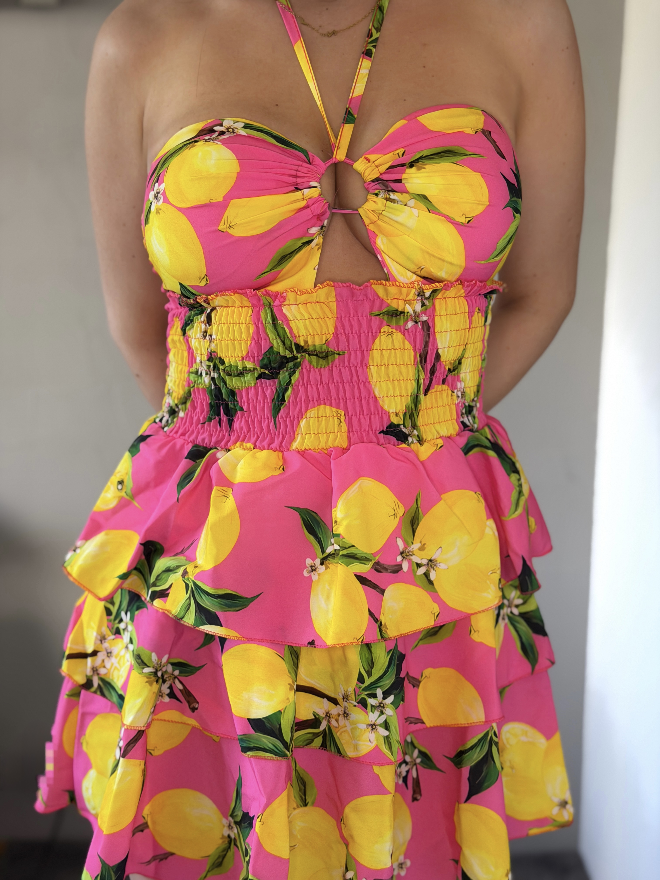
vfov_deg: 39.7
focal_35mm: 48
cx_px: 330
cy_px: 440
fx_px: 1220
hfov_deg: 30.3
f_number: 1.78
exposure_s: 1/60
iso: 200
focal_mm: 6.76
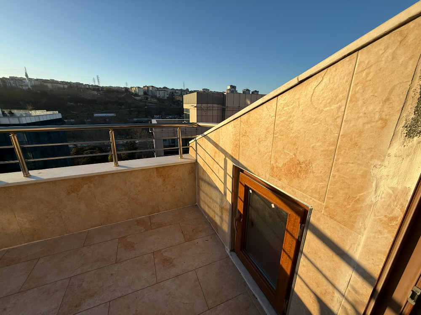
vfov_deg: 85.7
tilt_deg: -18.1
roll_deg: -1.5
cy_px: 158
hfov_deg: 102.1
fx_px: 170
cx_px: 210
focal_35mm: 14
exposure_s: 1/1399
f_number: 2.2
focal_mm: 2.22
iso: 50
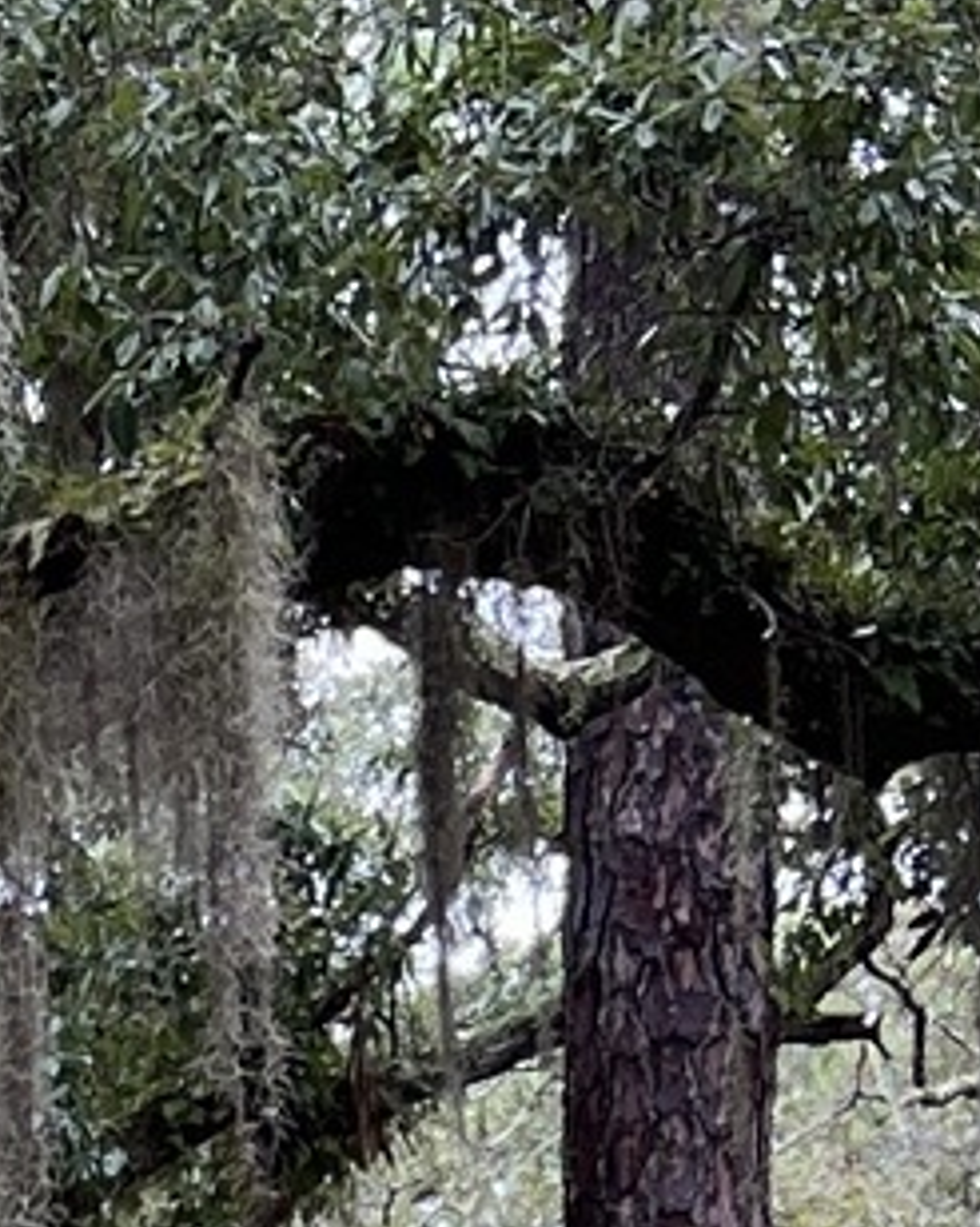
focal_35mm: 190
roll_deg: -0.5
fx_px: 6895
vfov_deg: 8.7
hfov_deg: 7.6
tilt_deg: -0.4
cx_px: -1319
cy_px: 3490
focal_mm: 5.7
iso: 64
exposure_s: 1/145
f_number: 1.5
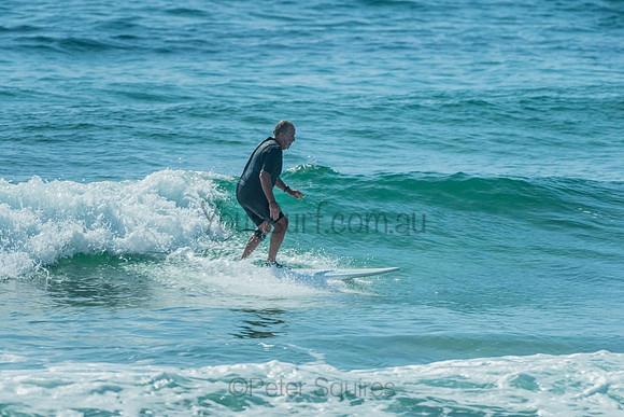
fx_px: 10634
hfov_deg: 3.4
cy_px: 229
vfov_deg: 2.2
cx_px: 241
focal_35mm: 613
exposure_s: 1/200
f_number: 5.6
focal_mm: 500
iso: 500
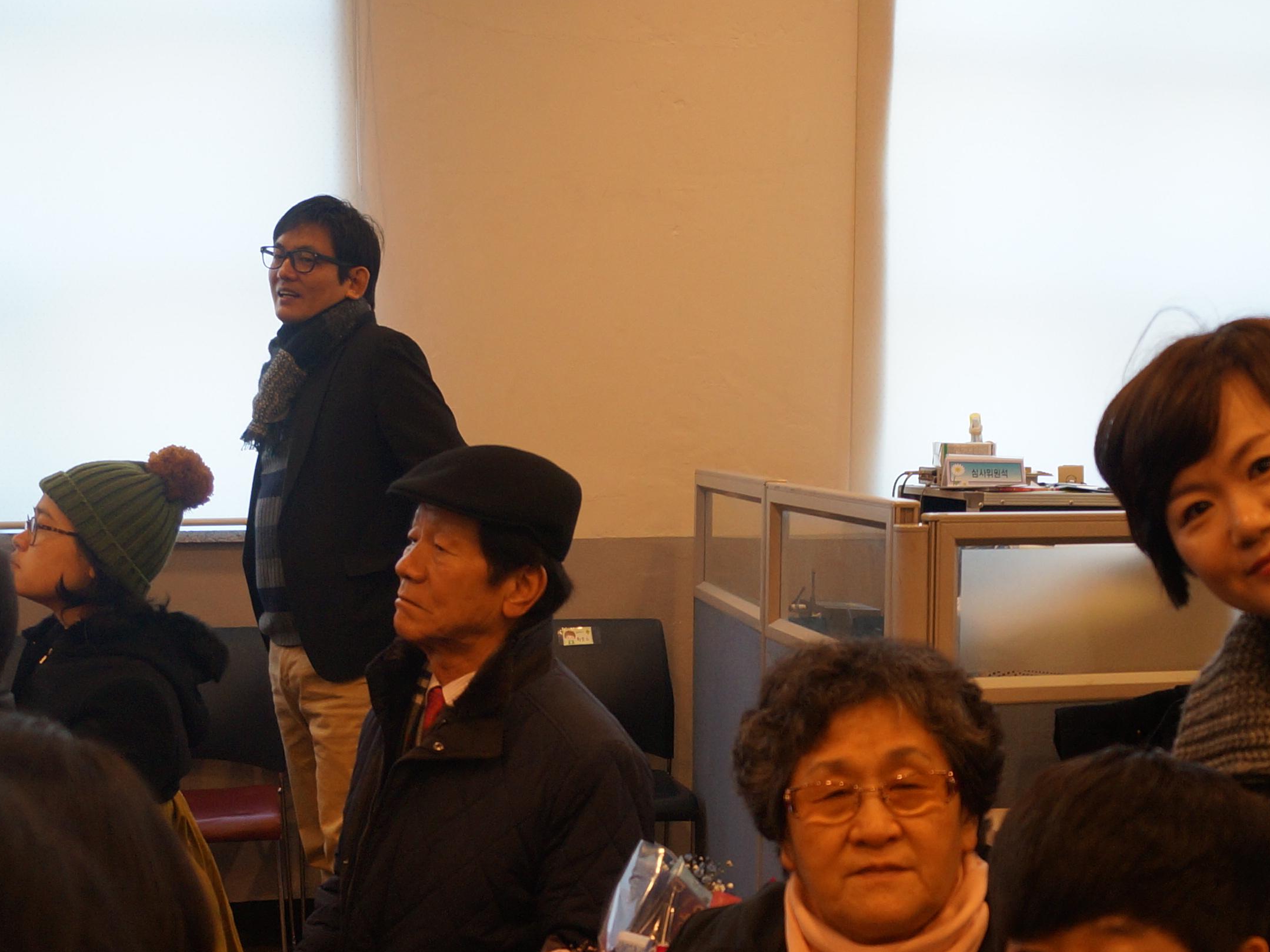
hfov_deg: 32.6
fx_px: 2164
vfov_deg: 23.8
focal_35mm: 59
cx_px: 791
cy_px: 929
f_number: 3.5
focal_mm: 18
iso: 320
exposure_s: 1/80
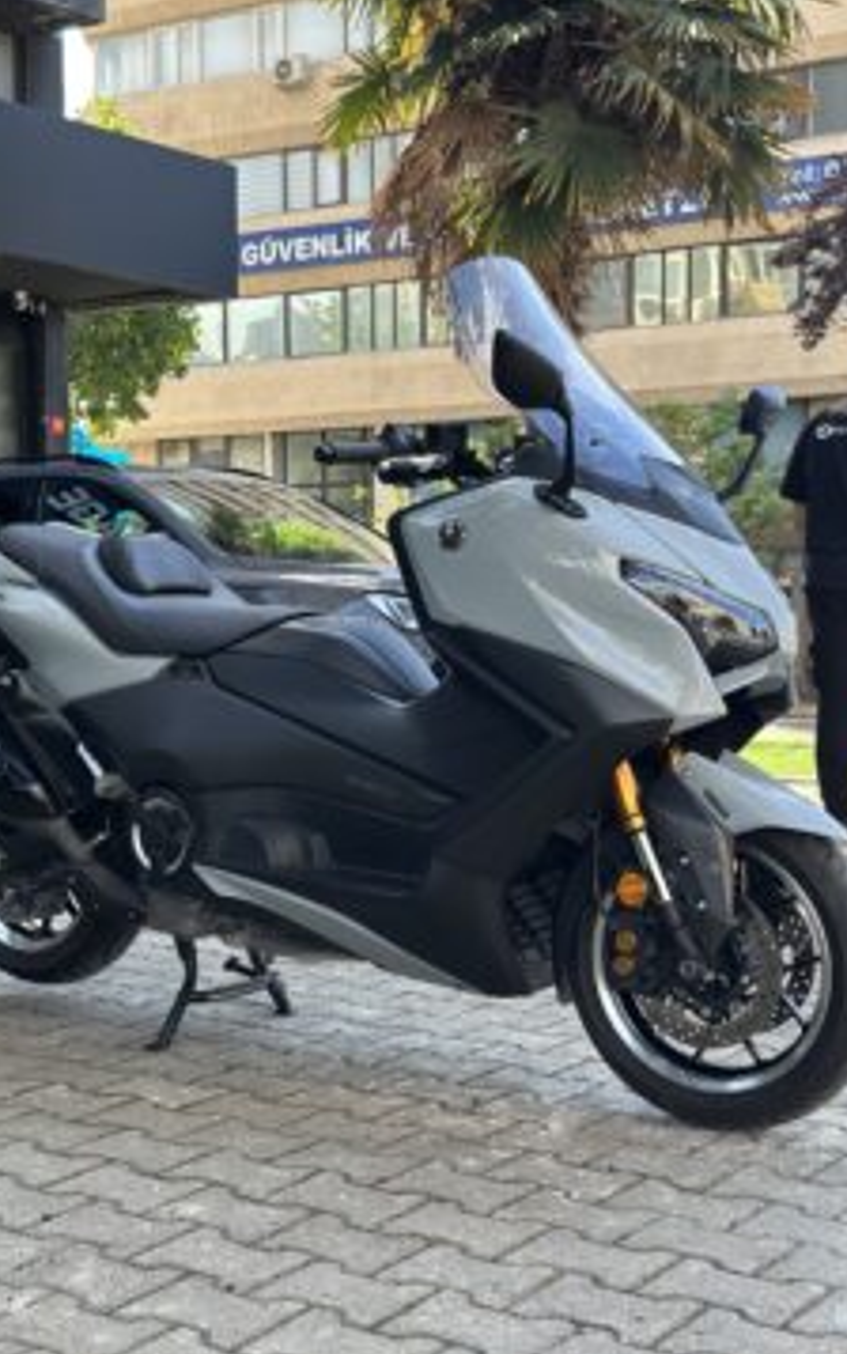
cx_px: 386
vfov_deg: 38.2
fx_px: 1956
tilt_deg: -1.6
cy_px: 668
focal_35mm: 53
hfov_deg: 24.4
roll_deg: -0.4
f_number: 1.78
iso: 80
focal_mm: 6.86
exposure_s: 1/631
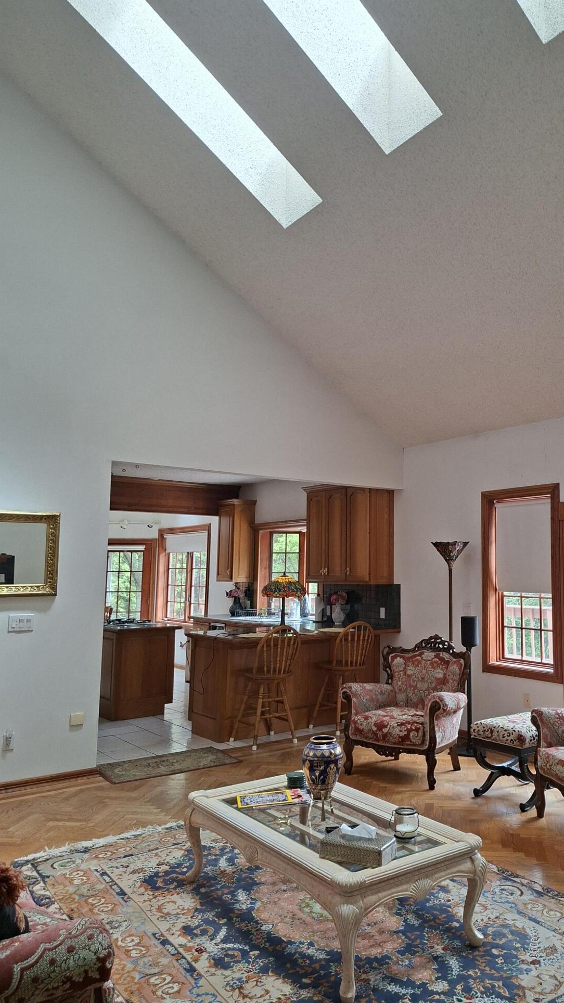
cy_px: 499
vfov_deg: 71.9
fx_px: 691
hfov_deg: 43.7
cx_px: 376
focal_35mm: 26
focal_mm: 5.54
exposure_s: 1/120
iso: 64
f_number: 1.8
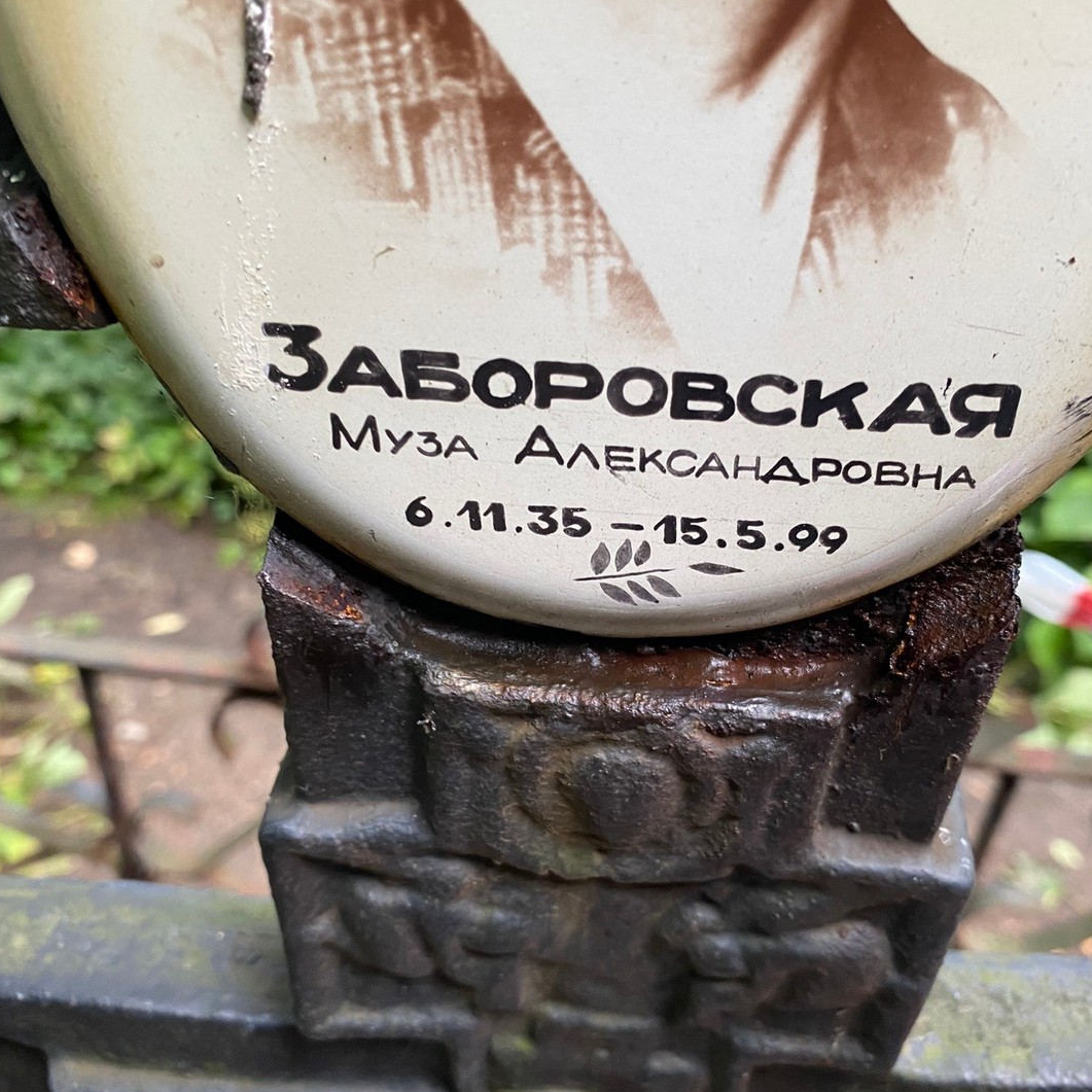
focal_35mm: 30
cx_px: 584
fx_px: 1071
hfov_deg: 54.0
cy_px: 543
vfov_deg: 54.0
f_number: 1.8
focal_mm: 4.25
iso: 125
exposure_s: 1/63
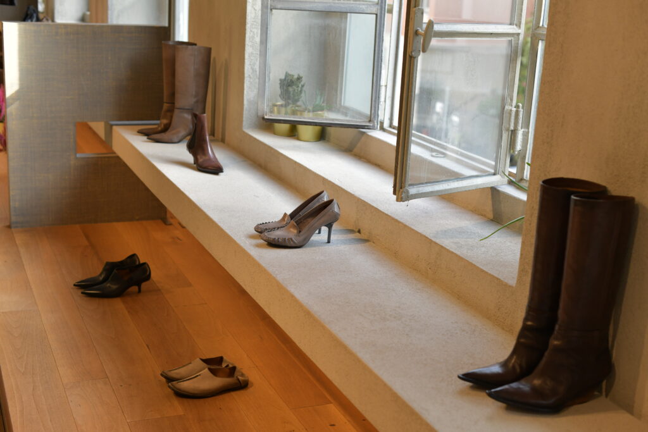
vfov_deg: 27.0
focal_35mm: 50
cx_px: 324
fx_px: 900
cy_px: 216
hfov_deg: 39.6
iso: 500
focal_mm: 50
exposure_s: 1/250
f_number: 4.5
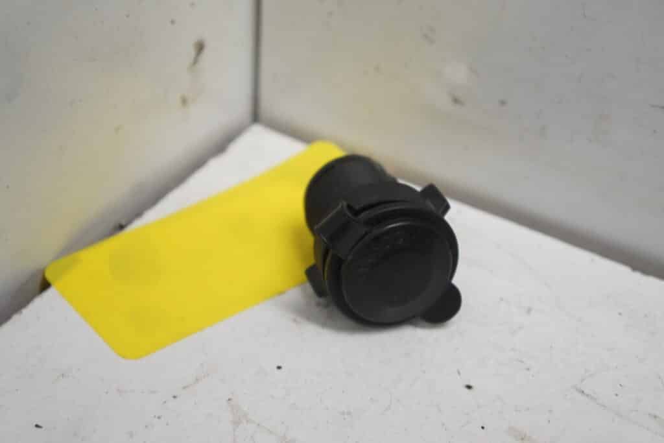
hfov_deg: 31.9
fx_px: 1162
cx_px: 332
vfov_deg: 21.6
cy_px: 222
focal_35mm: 63
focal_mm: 42
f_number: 4.5
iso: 250
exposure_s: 1/80
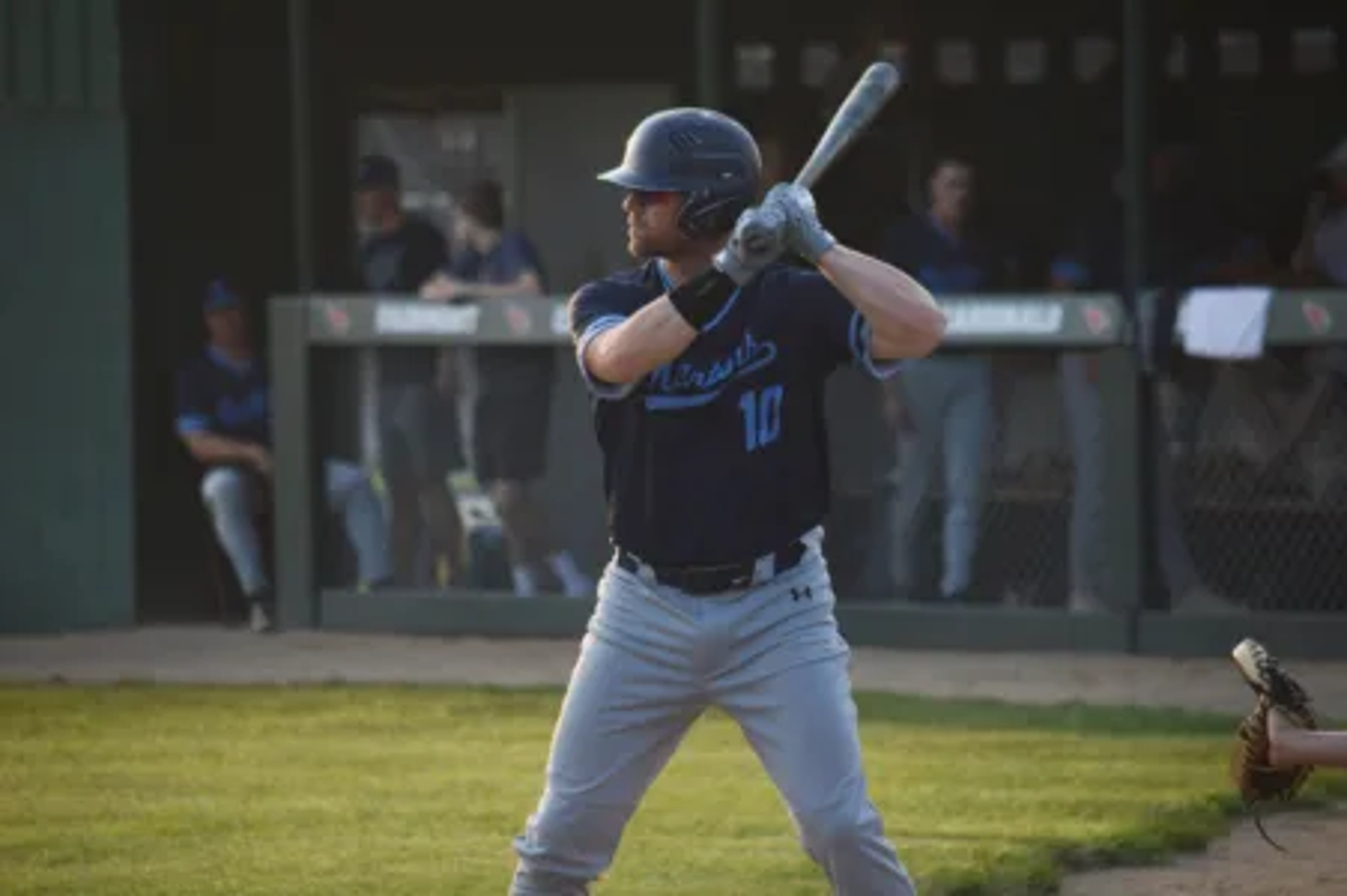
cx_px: 674
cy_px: 448
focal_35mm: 330
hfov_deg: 6.2
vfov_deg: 4.2
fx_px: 12338
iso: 400
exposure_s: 1/640
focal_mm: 220
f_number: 5.3
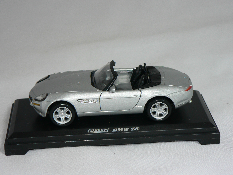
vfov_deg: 15.6
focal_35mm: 95
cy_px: 88
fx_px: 639
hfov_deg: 20.7
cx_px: 116
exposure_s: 1/60
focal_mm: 15.8
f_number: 3.2
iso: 80
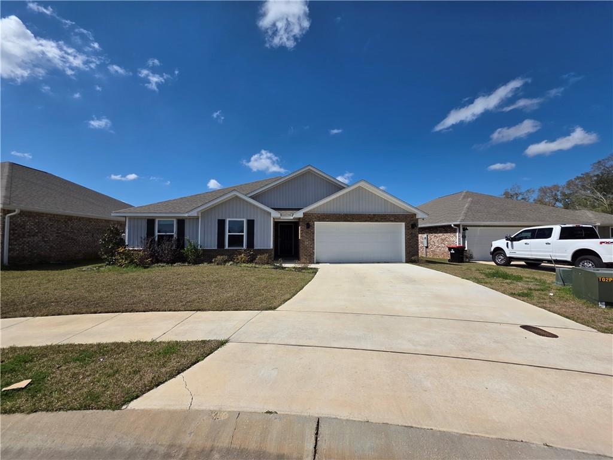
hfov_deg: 106.2
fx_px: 230
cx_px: 306
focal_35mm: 13
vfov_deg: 89.9
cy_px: 230
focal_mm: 2.2
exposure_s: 1/4518
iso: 40
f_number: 1.9
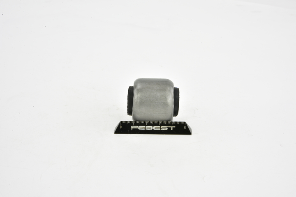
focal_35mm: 60
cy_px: 98
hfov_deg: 33.4
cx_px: 148
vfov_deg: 22.6
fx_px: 493
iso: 64
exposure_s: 1/2
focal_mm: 60
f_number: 29
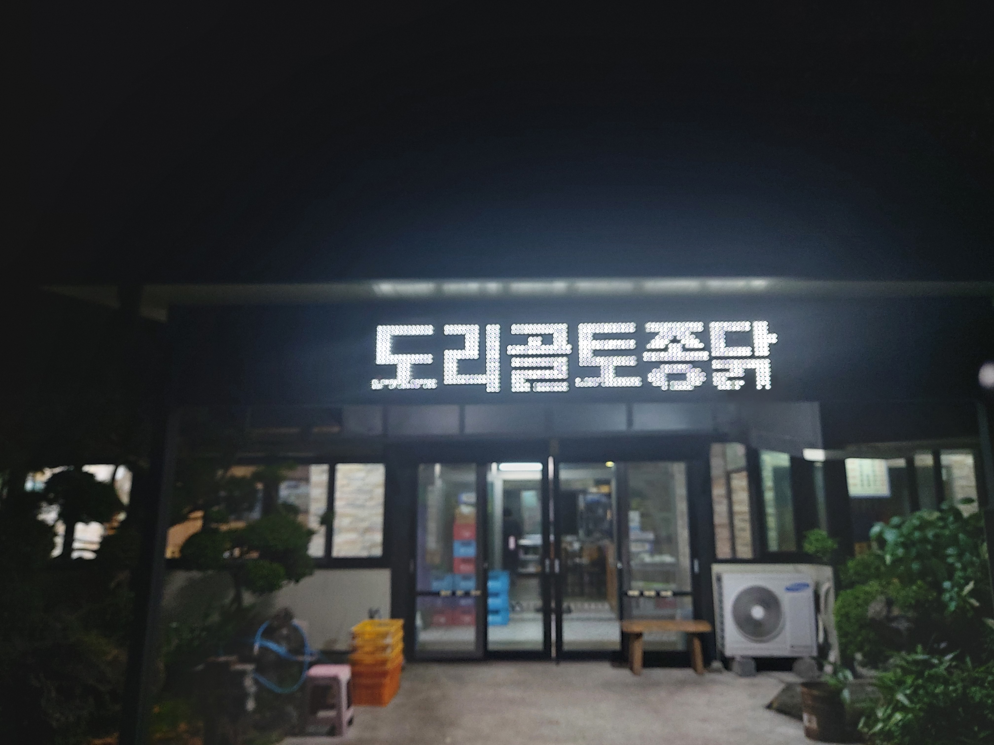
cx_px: 497
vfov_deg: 54.9
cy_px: 372
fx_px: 718
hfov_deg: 69.4
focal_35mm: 25
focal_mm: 4.58
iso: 200
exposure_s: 1/60
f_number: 2
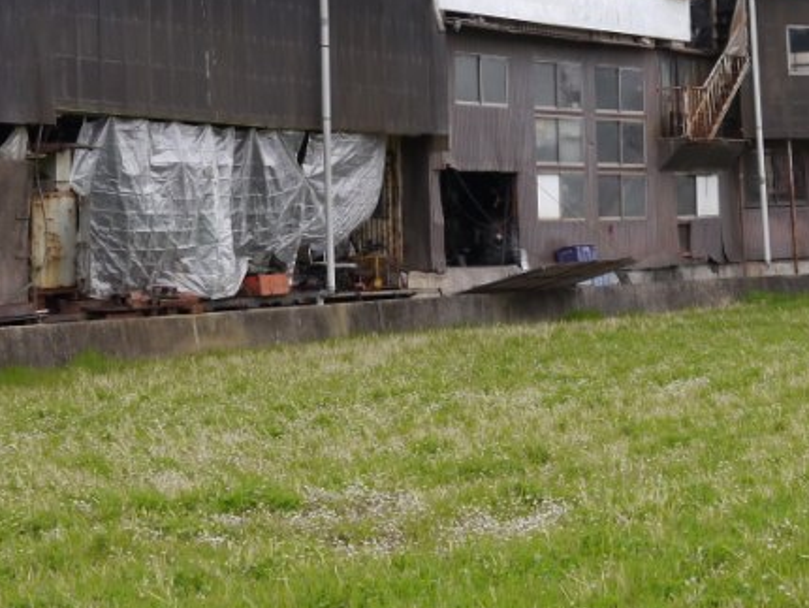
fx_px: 2338
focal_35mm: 100
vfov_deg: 14.6
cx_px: 376
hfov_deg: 19.6
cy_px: 6
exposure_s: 1/500
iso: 400
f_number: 5.6
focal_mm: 21
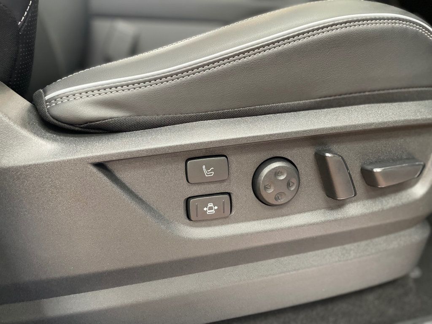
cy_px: 162
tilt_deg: -17.3
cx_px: 216
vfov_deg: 53.1
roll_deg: +0.3
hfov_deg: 67.3
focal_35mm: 26
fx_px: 324
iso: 400
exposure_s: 1/60
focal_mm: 4.2
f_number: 1.6
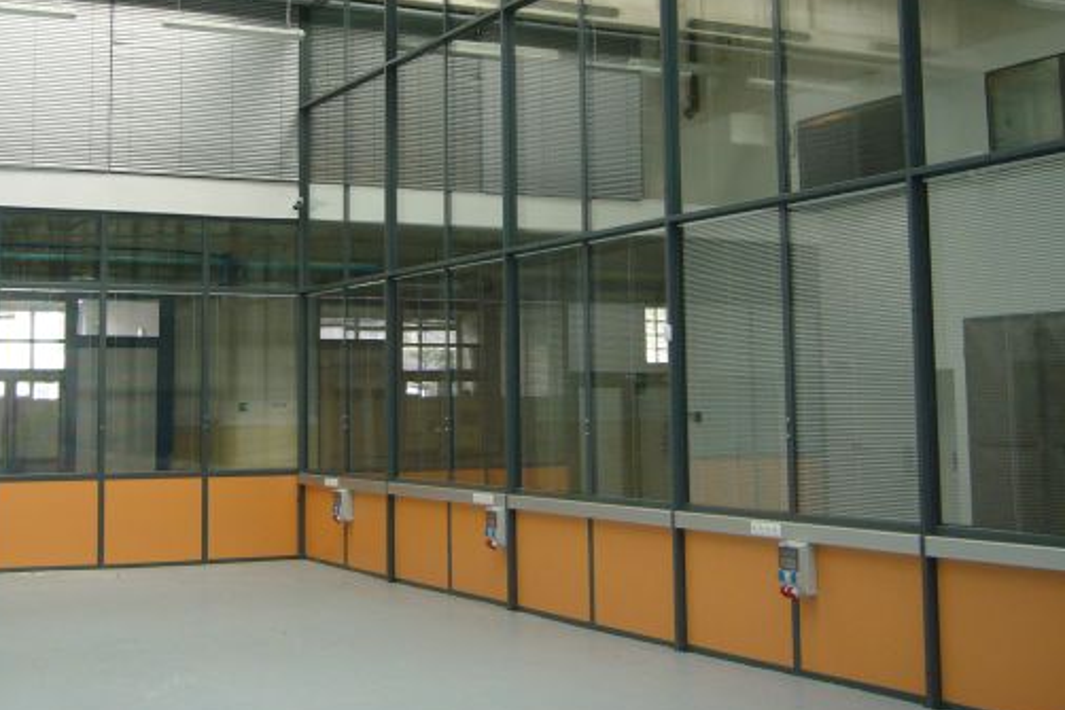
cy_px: 214
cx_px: 388
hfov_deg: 38.6
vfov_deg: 26.3
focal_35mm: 51
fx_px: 1509
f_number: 2.8
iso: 100
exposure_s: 1/50
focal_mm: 5.8
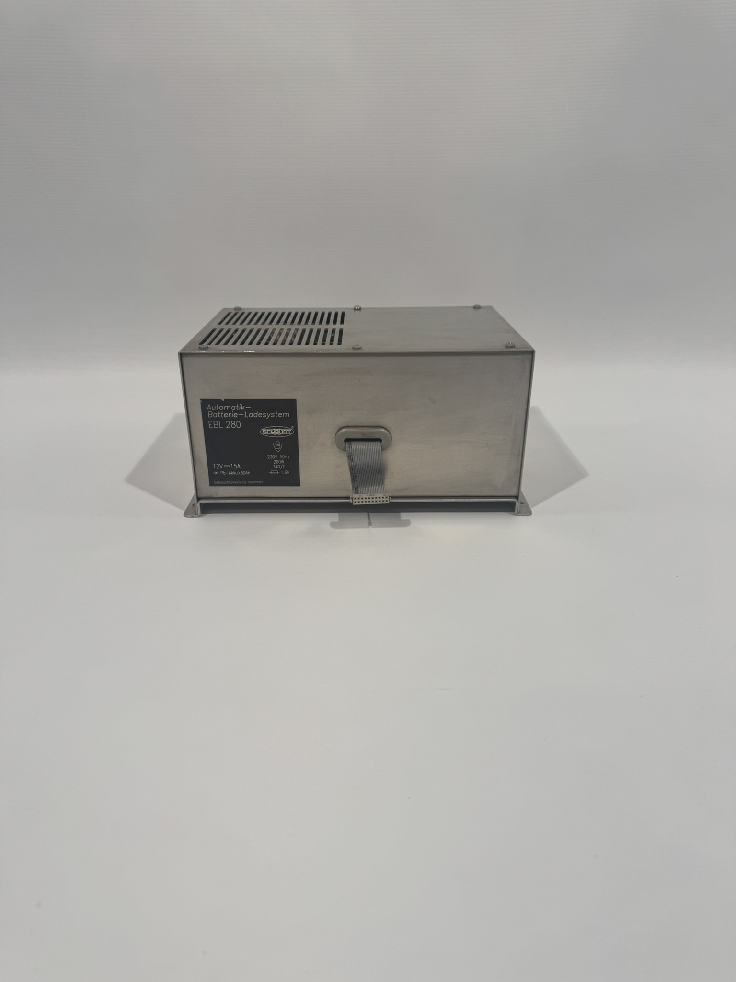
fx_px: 680
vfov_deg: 71.6
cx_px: 368
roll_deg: +0.6
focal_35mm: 24
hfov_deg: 56.8
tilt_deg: -23.3
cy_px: 491
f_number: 1.78
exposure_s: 1/381
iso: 80
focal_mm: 6.76
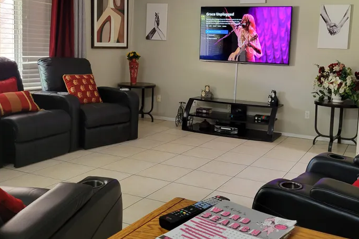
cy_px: 93
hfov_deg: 50.0
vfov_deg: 34.9
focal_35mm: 38
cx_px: 233
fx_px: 379
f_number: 1.8
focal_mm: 5.4
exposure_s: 1/40
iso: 200
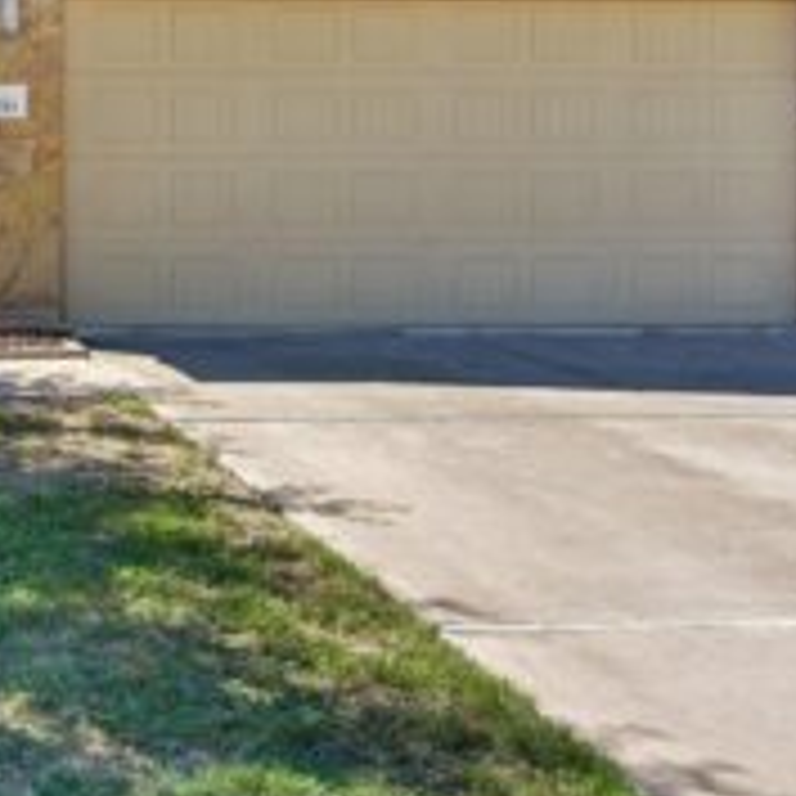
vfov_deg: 32.0
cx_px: -202
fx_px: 1353
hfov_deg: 27.9
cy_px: 171
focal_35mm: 52
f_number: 8
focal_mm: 18
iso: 100
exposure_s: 1/100
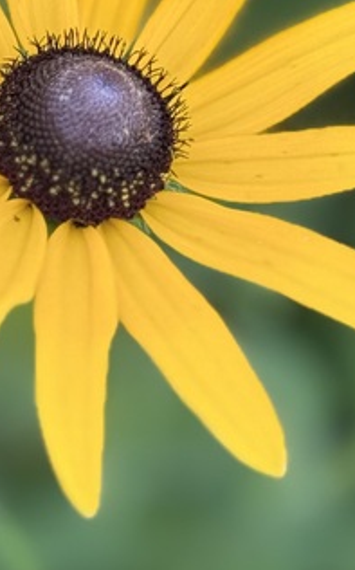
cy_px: -88
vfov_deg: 12.4
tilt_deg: -57.4
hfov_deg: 7.9
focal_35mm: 165
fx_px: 2559
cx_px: -79
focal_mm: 6.76
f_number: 1.78
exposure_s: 1/307
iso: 64
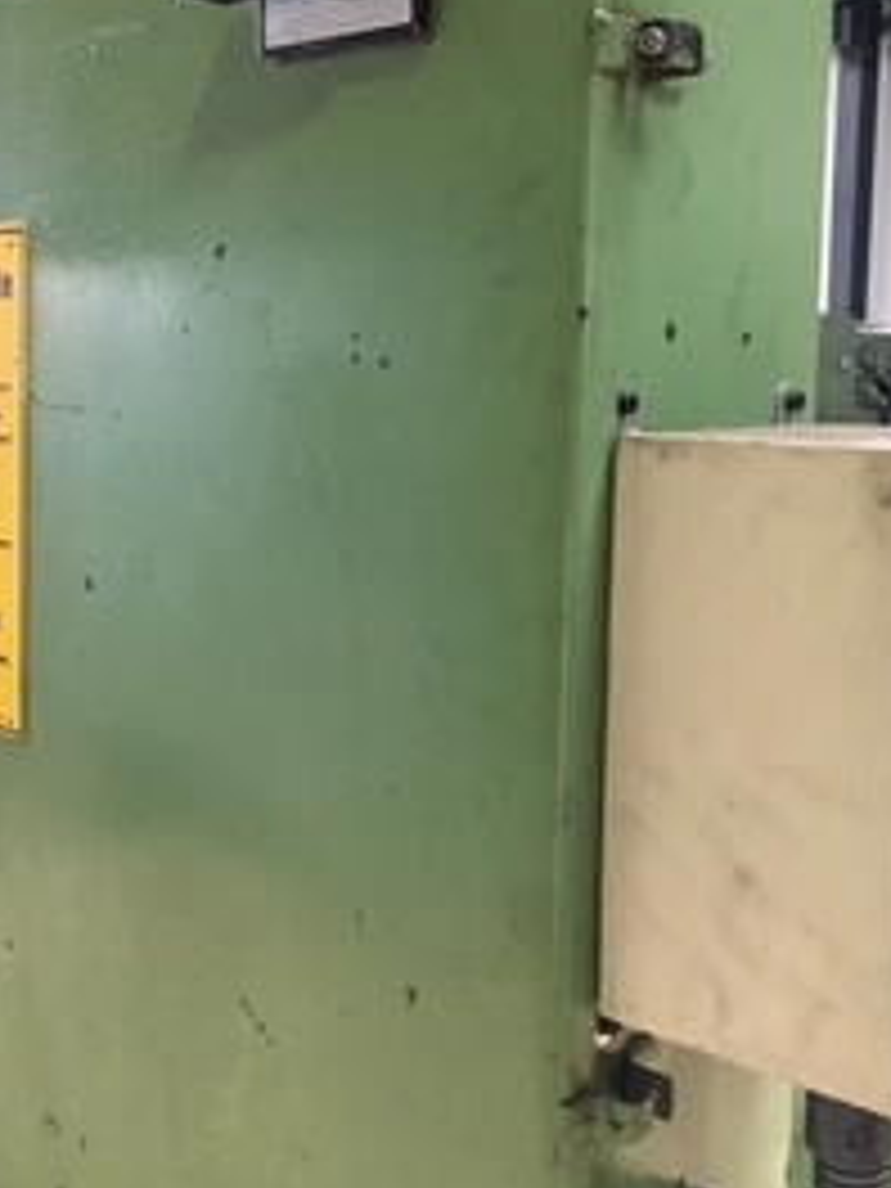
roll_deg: -0.8
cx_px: 292
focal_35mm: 44
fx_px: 1510
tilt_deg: -4.1
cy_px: 477
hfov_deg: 32.6
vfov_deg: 42.7
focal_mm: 4.15
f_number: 2.2
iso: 200
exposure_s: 1/33
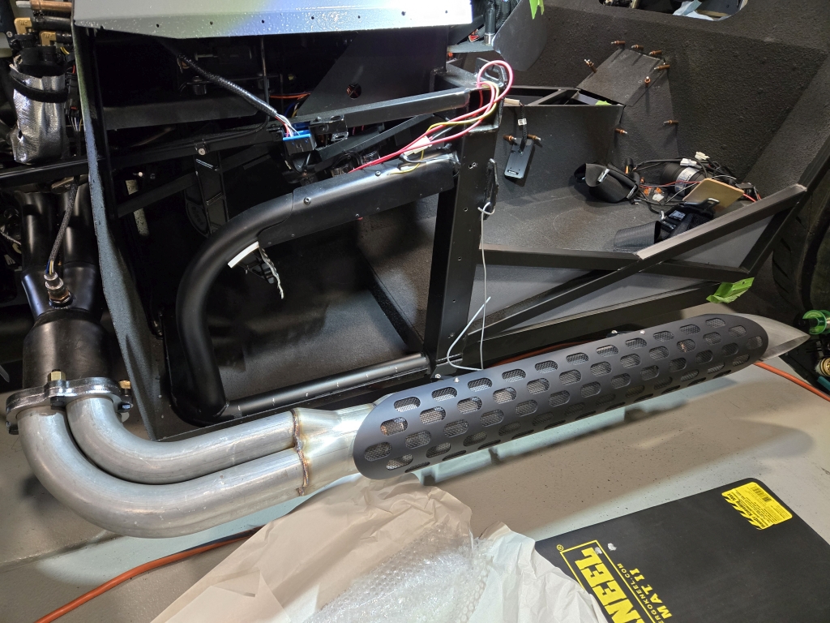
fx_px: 551
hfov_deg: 73.9
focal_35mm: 23
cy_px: 312
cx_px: 415
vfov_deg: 58.9
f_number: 1.8
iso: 1000
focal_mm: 5.4
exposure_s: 1/60
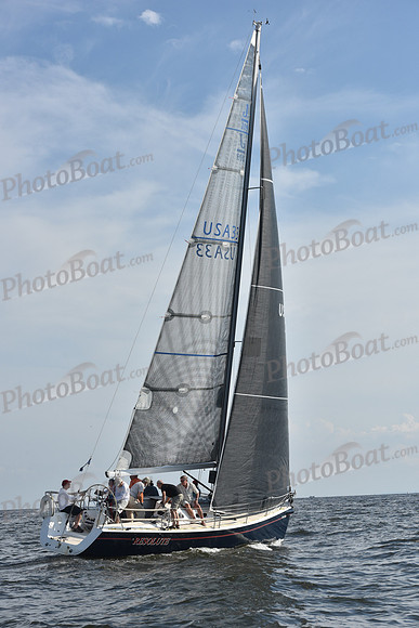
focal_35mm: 70
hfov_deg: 19.5
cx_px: 210
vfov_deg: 28.8
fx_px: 1221
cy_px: 314
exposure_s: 1/1000
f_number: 10
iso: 250
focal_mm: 70
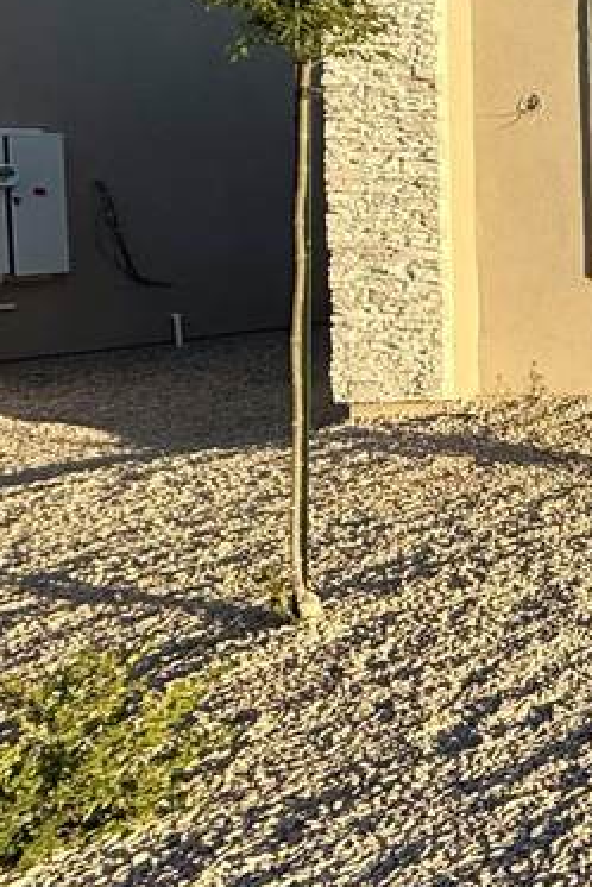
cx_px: 1465
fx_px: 1232
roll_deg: +0.0
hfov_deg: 14.6
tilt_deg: -1.8
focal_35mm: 50
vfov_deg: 38.7
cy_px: 235
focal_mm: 2.22
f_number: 2.2
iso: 50
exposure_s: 1/888
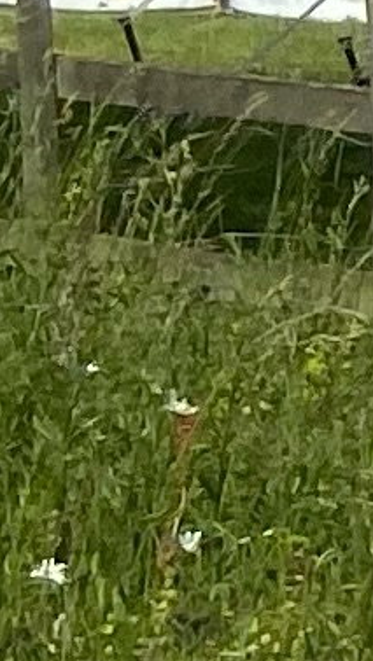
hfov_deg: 3.2
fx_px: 5303
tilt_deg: -2.2
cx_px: 2882
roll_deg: +0.9
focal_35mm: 302
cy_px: -163
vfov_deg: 7.1
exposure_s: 1/6061
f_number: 1.8
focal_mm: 4.25
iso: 32
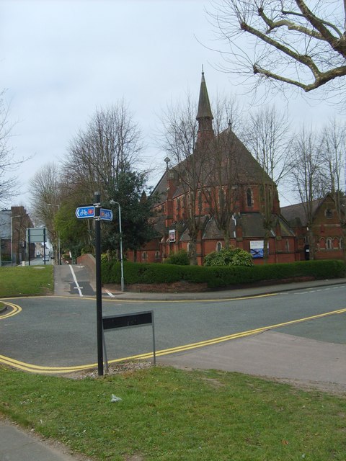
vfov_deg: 52.6
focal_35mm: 35
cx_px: 173
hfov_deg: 40.7
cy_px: 230
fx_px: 466
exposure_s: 1/750
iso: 50
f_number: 2.8
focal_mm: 5.8
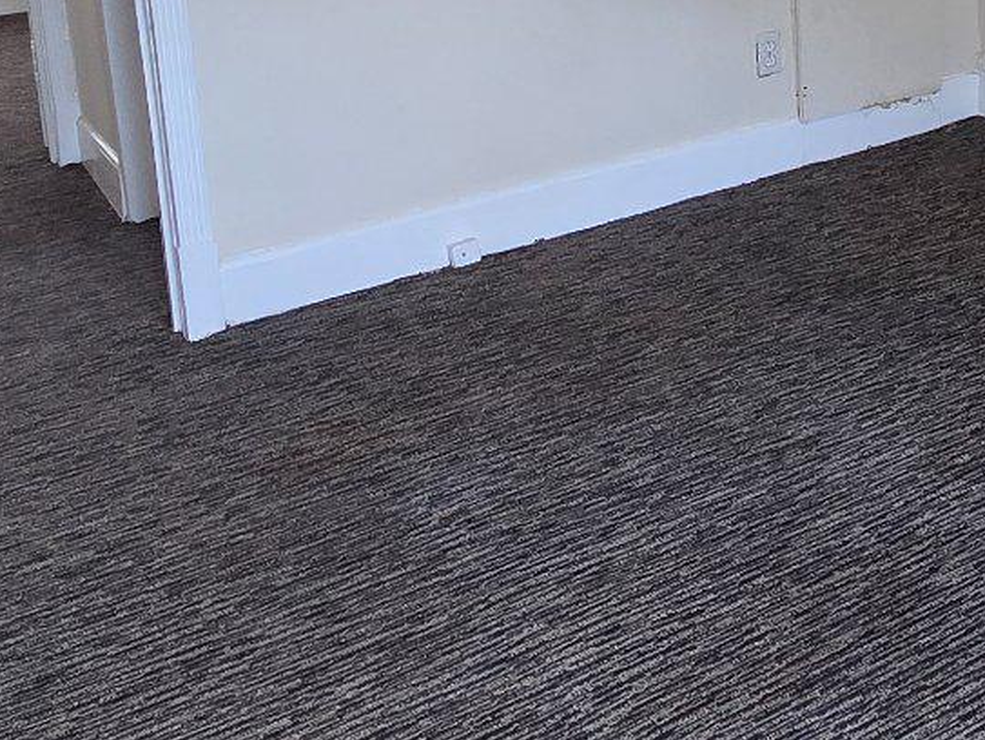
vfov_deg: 27.7
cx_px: 829
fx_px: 1395
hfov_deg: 37.1
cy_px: -31
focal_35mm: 49
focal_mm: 2.2
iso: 250
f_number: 2.2
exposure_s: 1/120
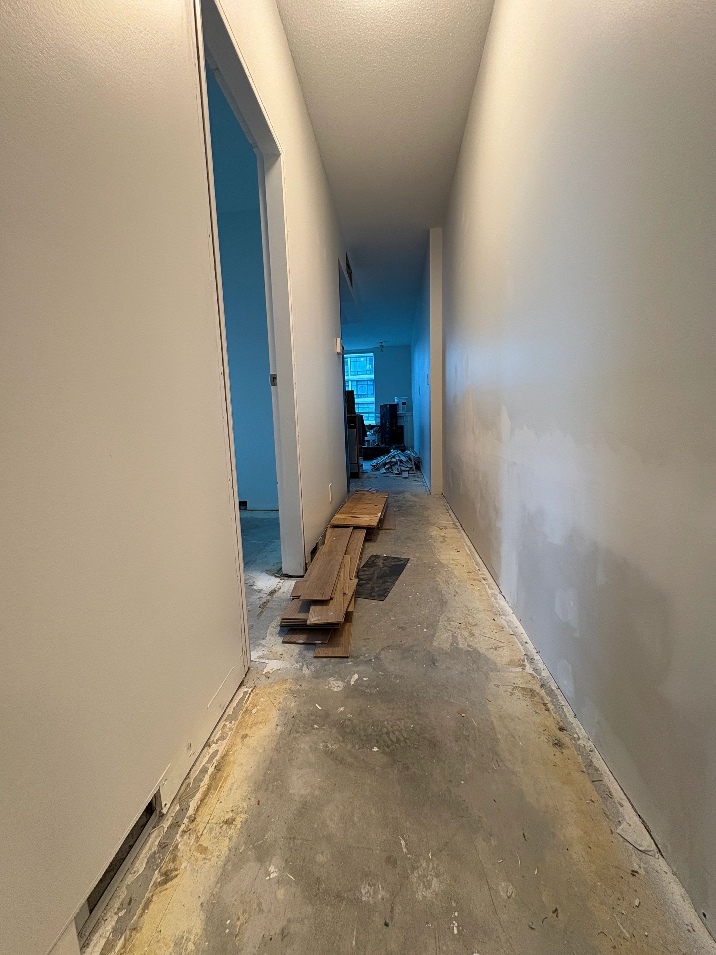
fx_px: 386
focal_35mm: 14
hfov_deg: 85.7
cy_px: 478
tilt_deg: -7.3
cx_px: 358
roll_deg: +2.1
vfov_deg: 102.1
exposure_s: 1/60
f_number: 2.2
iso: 125
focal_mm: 2.22
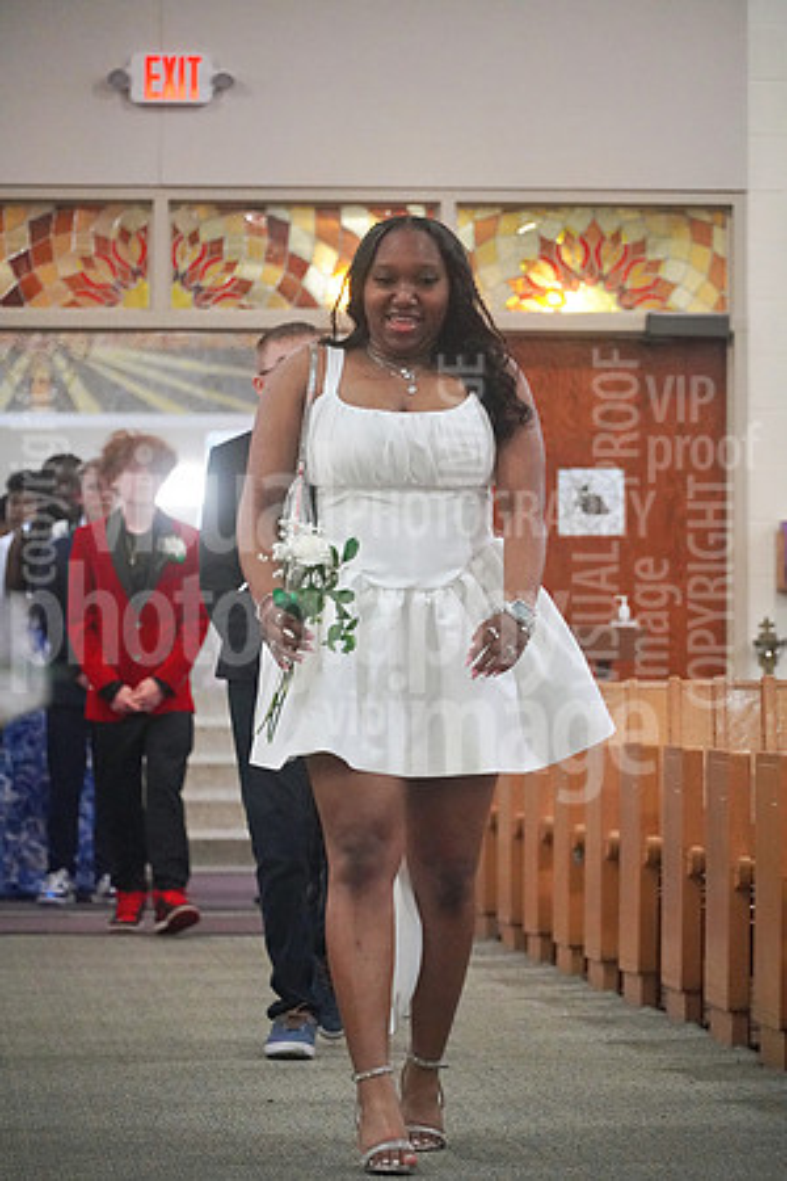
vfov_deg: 11.1
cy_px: 590
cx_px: 394
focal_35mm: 186
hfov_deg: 7.4
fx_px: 6099
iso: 6400
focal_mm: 124
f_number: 5.6
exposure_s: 1/125
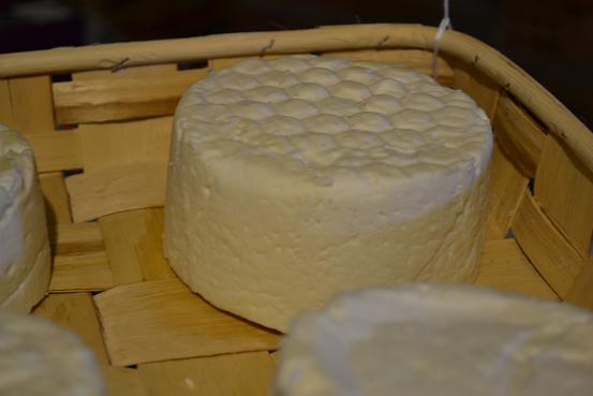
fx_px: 1359
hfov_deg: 24.6
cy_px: 198
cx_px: 296
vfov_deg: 16.6
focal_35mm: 82
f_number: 6.3
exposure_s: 1/1.6
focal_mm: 55
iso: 100
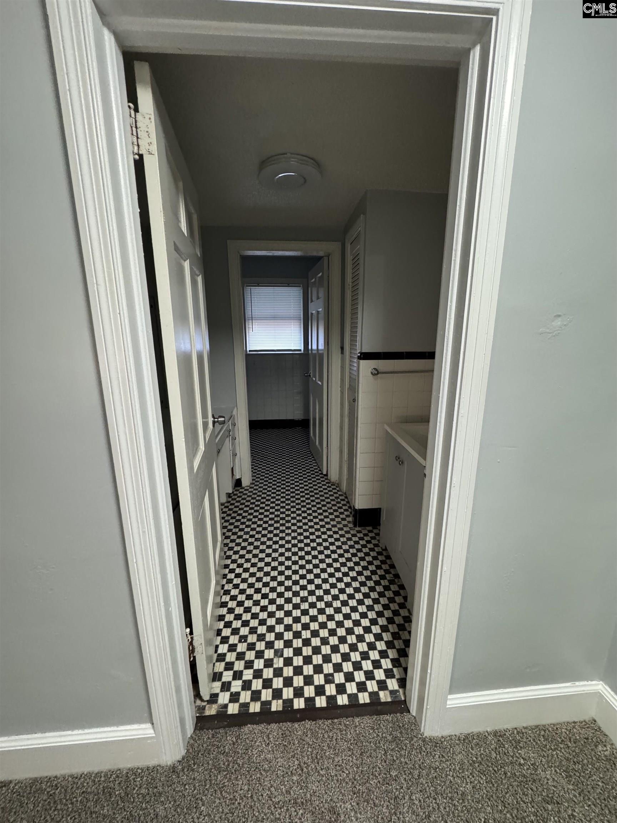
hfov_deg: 85.7
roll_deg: -0.6
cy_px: 412
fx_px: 333
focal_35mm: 14
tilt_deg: -10.4
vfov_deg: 102.1
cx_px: 308
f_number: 2.2
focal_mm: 2.22
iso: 500
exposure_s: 1/60
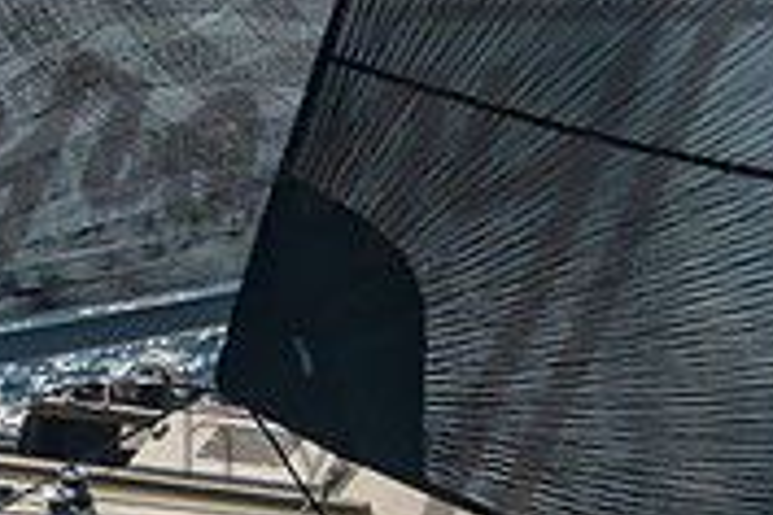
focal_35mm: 1327
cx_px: -347
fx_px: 28491
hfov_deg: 1.6
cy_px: 102
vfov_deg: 1.0
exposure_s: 1/1000
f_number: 6.3
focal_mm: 180
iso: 160
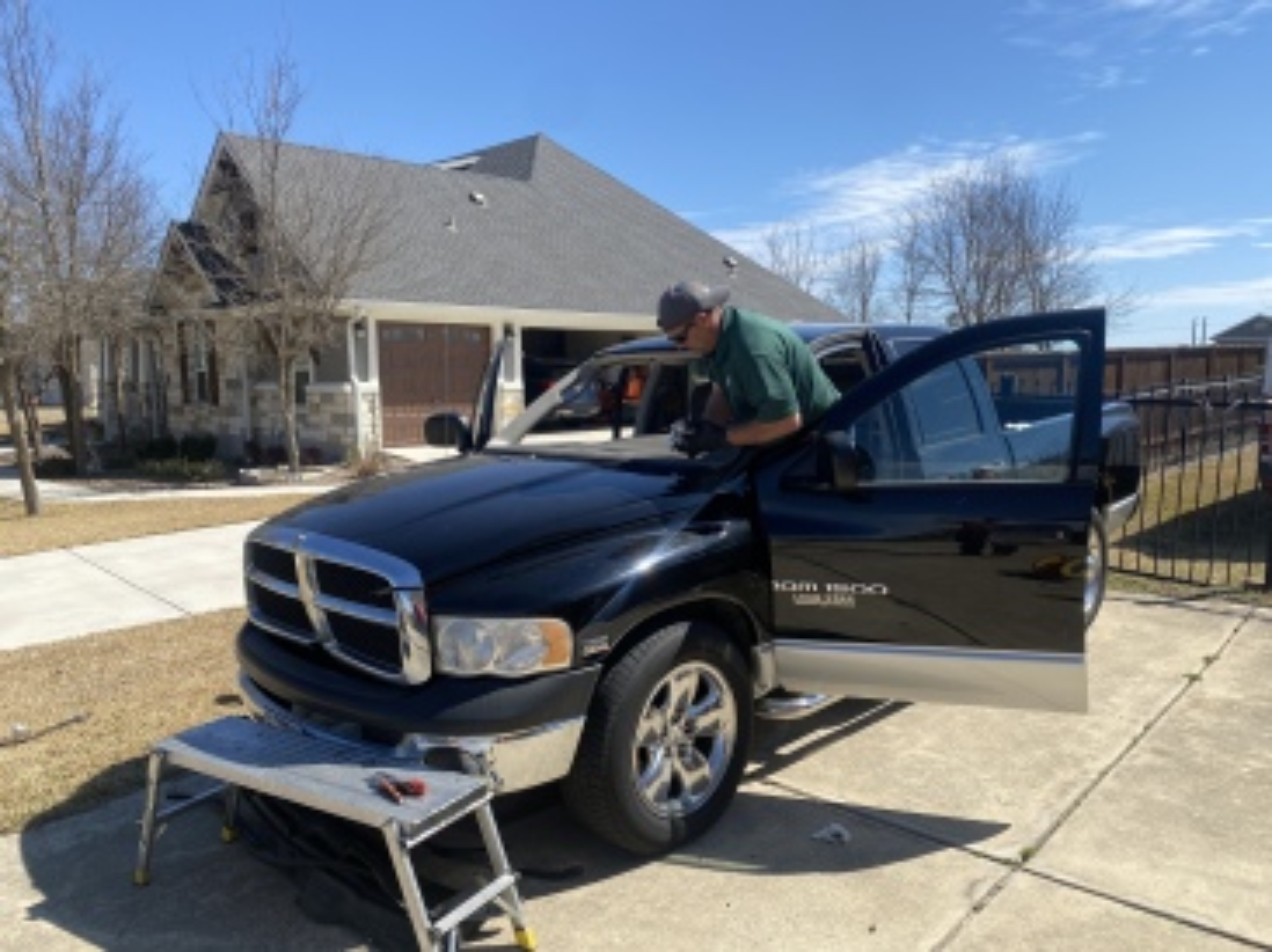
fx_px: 955
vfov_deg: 53.0
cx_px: 636
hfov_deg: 67.3
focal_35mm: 26
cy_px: 476
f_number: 1.8
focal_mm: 4.25
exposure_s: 1/2513
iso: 32
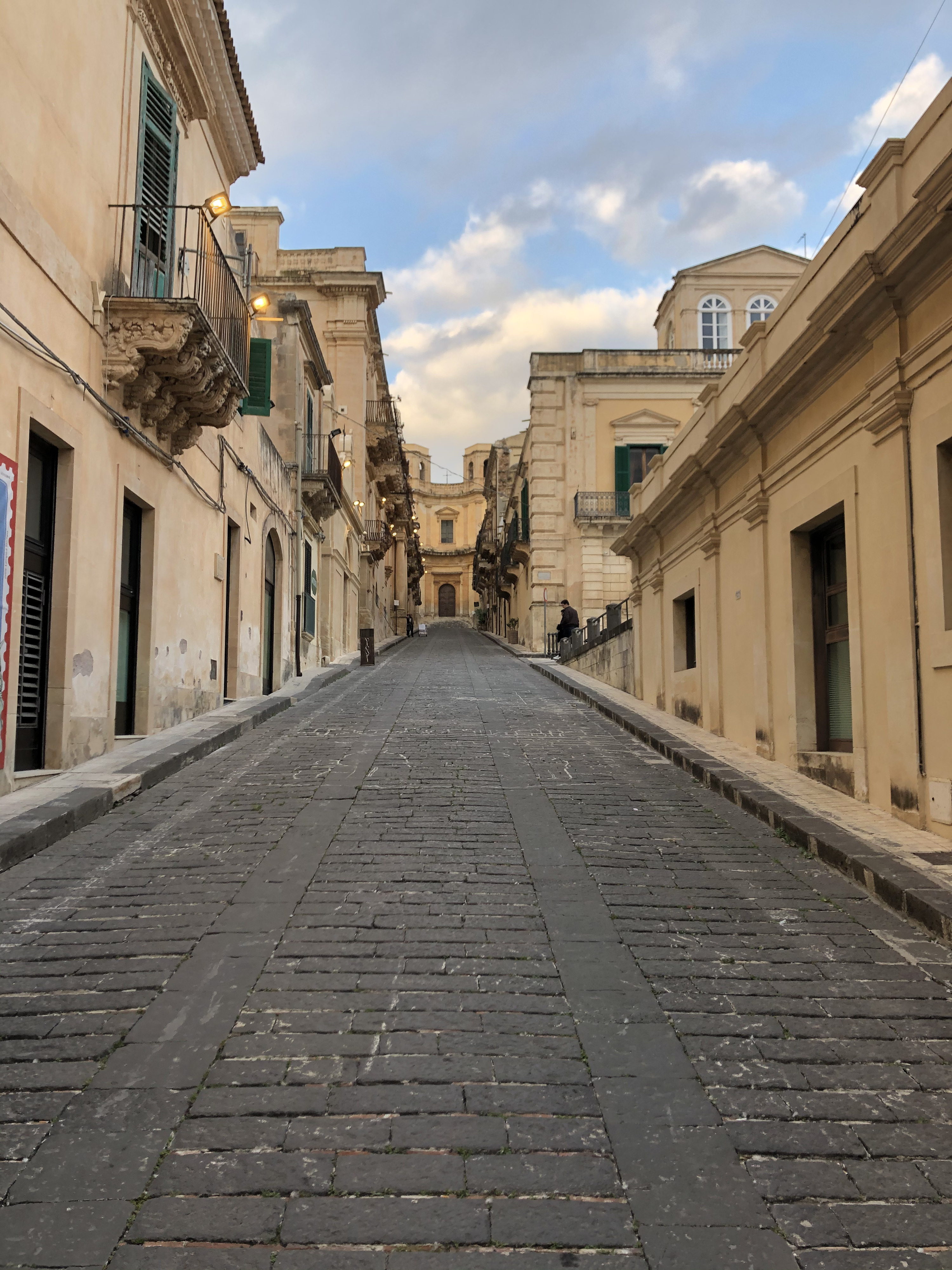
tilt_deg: +7.0
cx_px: 476
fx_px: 1027
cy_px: 635
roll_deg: -0.2
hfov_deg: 49.7
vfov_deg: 63.4
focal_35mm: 28
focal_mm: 4
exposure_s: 1/152
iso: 20
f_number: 1.8
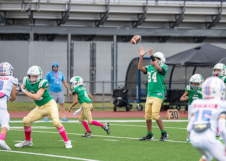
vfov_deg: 4.9
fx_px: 1892
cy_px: 85
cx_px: 150
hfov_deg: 6.8
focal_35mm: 295
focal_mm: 200
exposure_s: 1/1000
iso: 400
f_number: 2.8
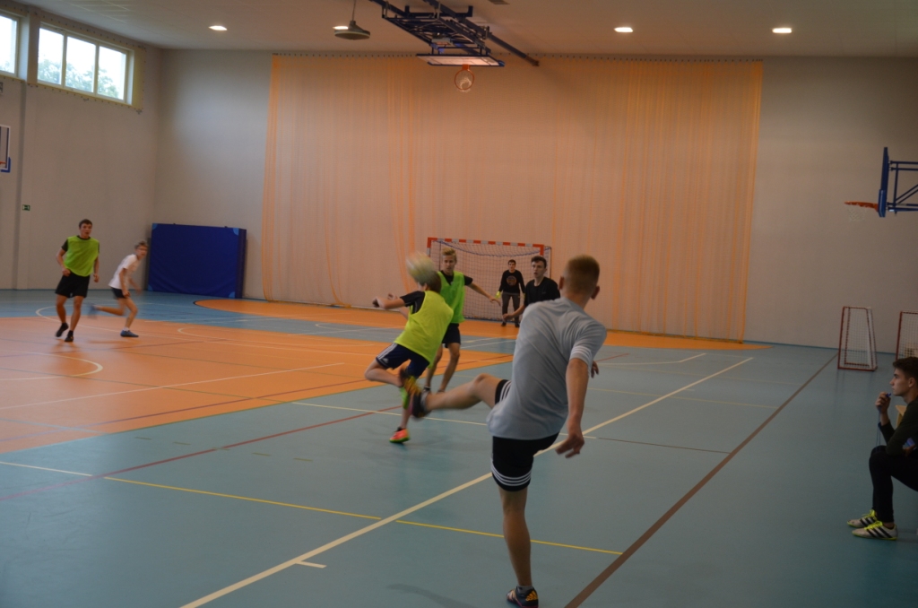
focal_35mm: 48
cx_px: 459
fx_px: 1221
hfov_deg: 41.2
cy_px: 304
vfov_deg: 27.9
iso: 500
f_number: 4.2
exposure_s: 1/60
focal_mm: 32
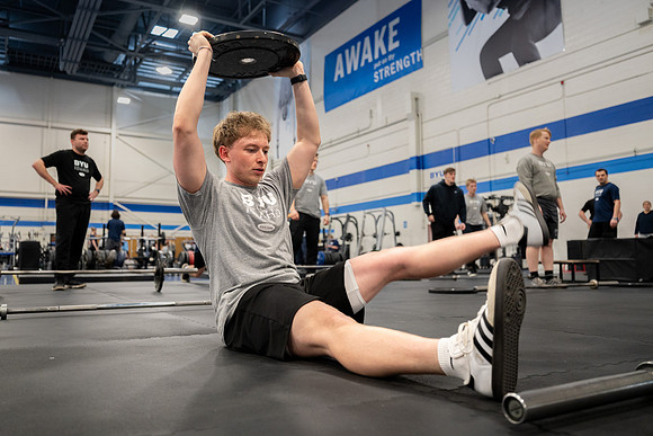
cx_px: 309
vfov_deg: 44.2
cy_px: 206
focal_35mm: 30
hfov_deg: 62.7
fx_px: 536
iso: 1250
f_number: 2.8
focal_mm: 28
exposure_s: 1/100
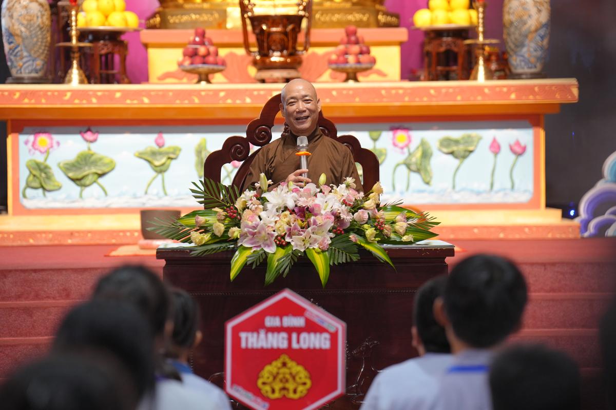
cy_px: 205
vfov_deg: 9.5
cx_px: 308
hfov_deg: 14.3
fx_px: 2464
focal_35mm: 144
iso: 1250
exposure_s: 1/160
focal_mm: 144
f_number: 3.5
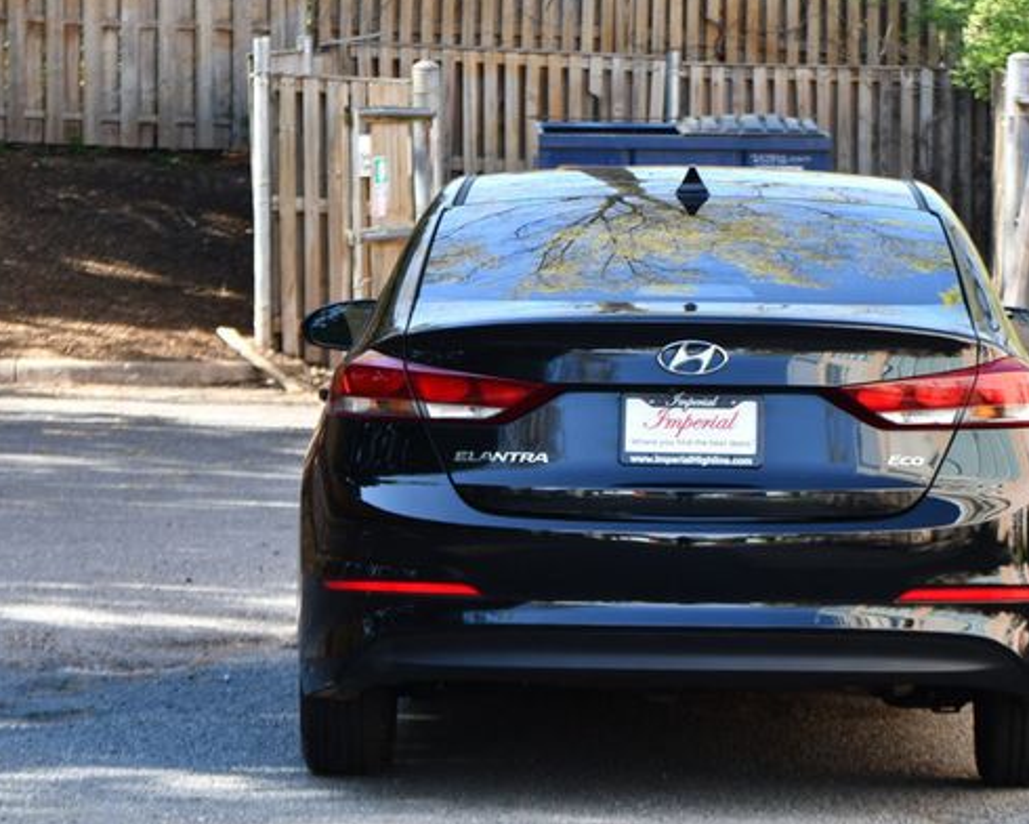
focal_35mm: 169
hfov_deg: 11.4
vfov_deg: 9.1
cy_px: 399
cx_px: 666
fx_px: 5147
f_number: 5.6
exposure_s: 1/250
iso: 400
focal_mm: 92
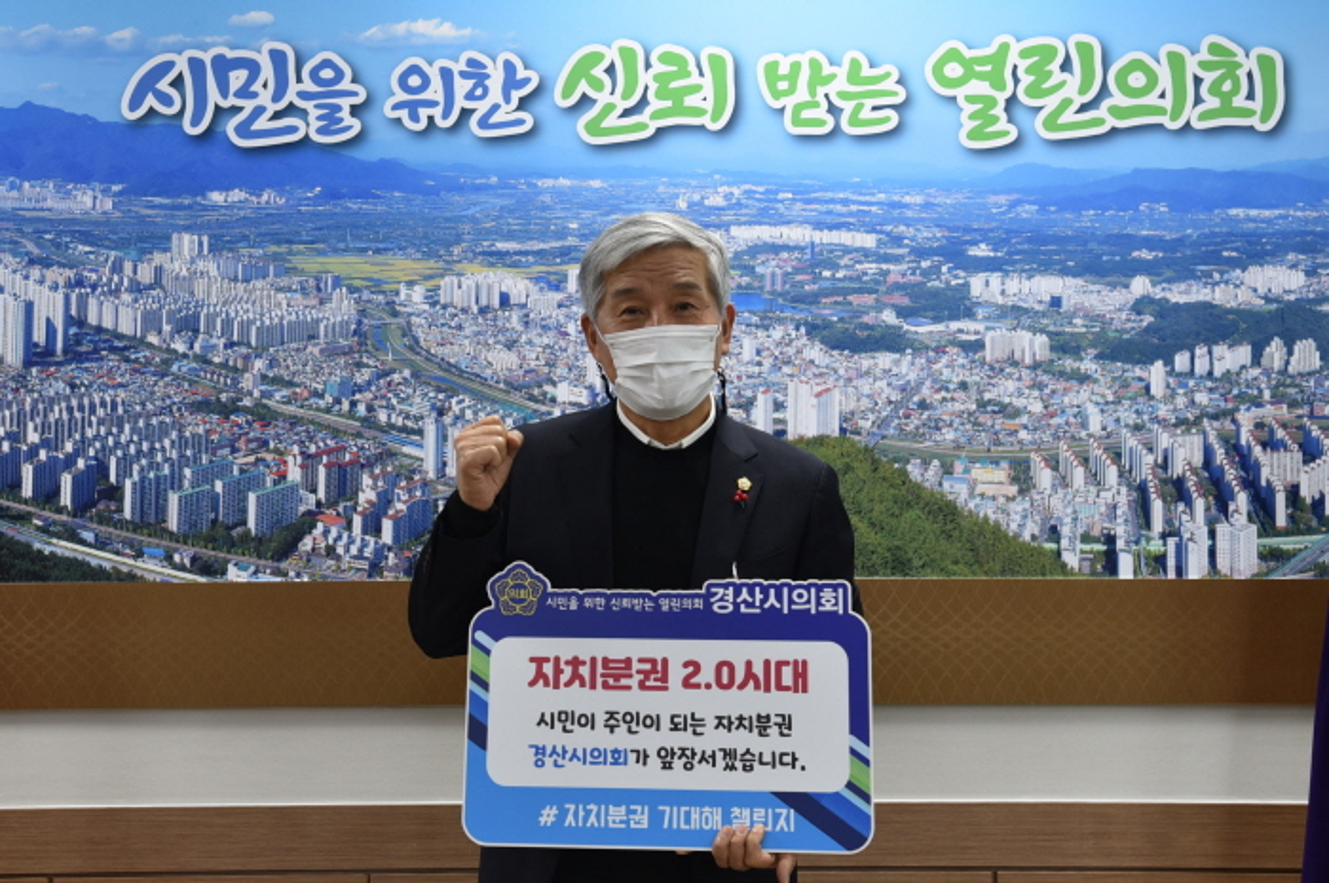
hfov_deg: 42.8
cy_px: 442
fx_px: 1696
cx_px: 664
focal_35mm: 46
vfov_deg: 29.2
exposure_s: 1/80
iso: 400
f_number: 4.5
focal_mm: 46
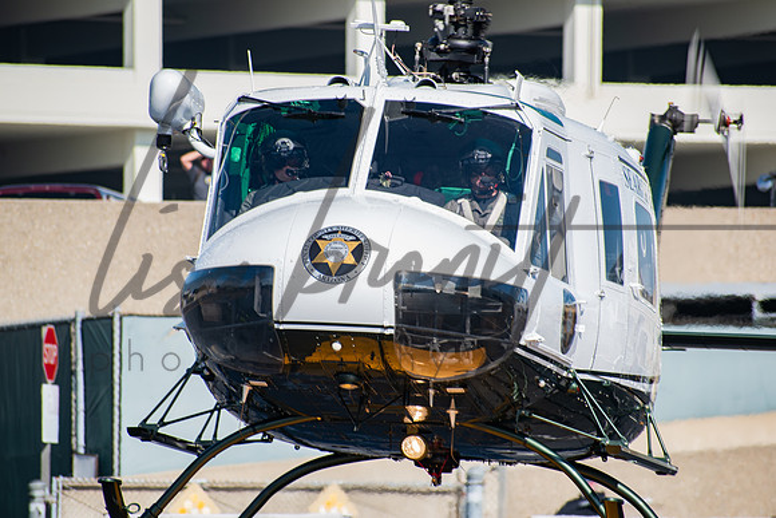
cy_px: 259
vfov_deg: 3.1
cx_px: 388
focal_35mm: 450
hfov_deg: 4.6
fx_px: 9702
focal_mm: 300
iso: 100
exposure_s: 1/320
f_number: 6.3
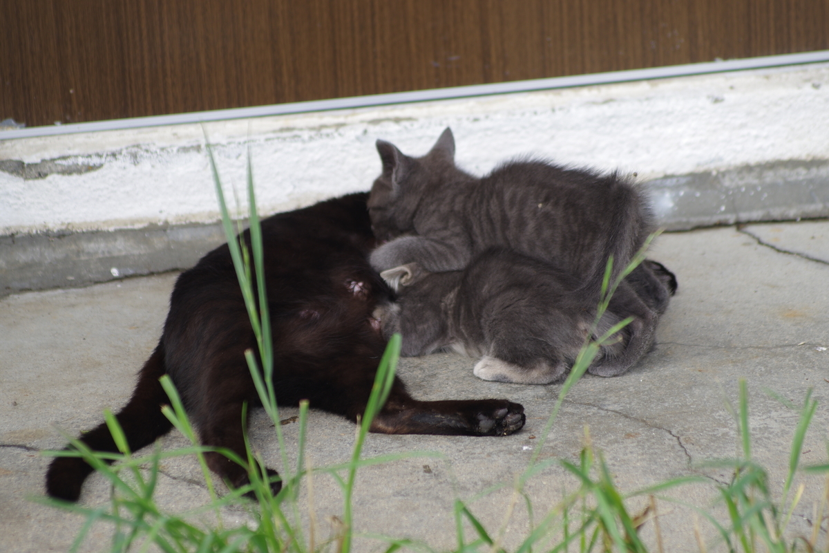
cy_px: 276
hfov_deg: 9.9
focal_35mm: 207
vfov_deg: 6.6
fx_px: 4766
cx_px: 414
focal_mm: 138
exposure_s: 1/200
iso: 100
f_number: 4.5
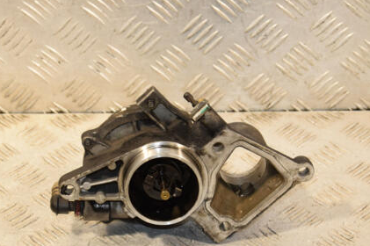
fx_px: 1099
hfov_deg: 19.1
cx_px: 174
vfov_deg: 12.8
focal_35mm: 107
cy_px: 164
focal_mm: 50
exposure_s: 1/200
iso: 800
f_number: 6.3
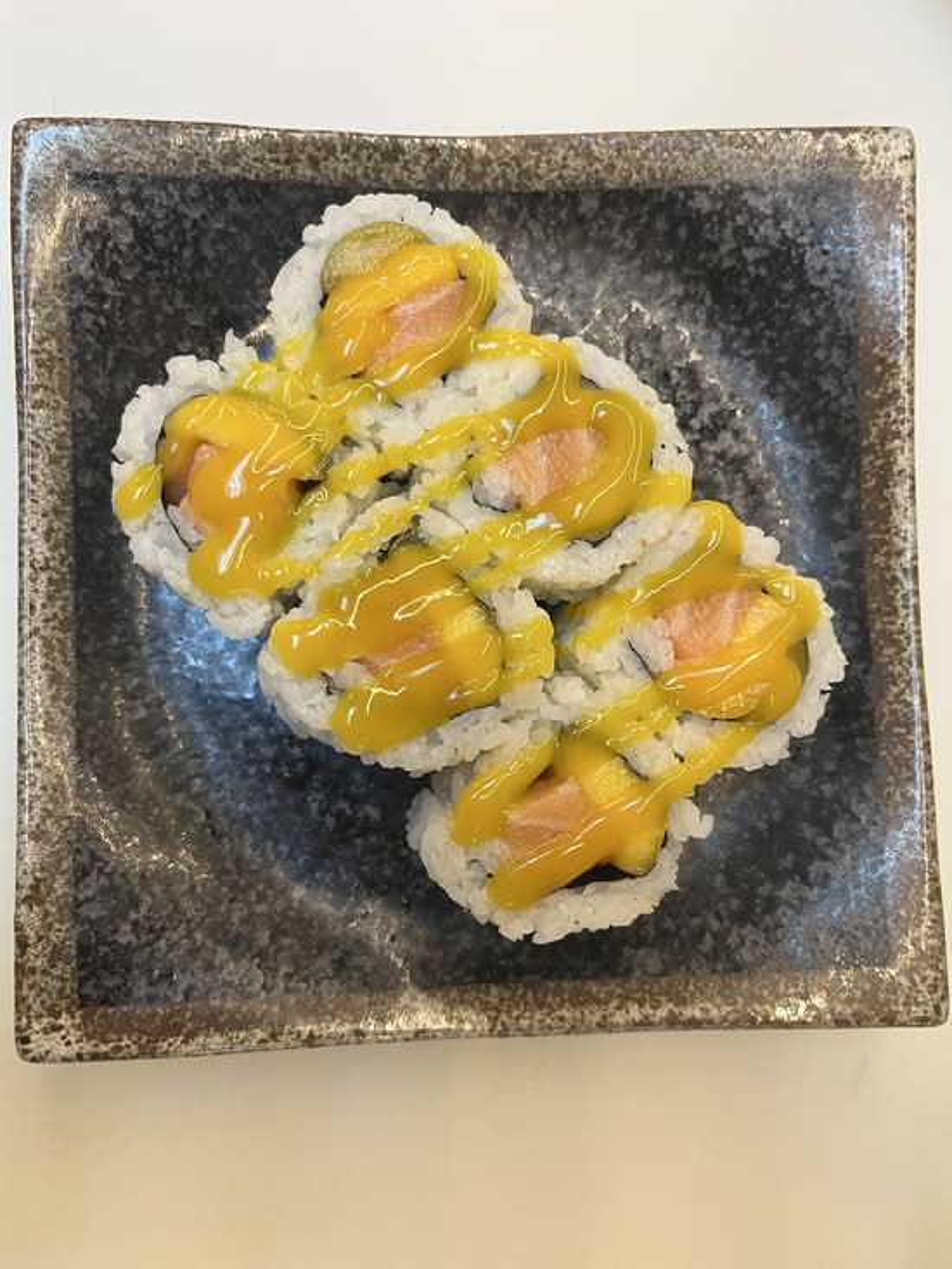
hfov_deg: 53.1
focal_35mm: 26
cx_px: 476
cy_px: 634
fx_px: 953
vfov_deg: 67.3
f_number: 1.6
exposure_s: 1/60
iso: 100
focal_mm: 5.1
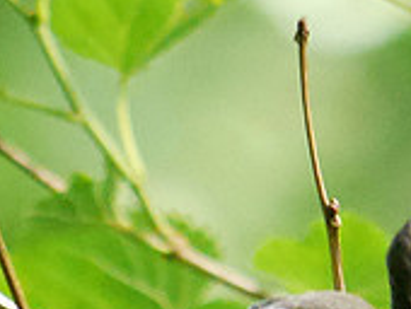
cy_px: 462
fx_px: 24291
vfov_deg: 0.7
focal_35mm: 2043
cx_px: 232
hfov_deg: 1.0
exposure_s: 1/320
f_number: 5.6
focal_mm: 300
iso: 4000
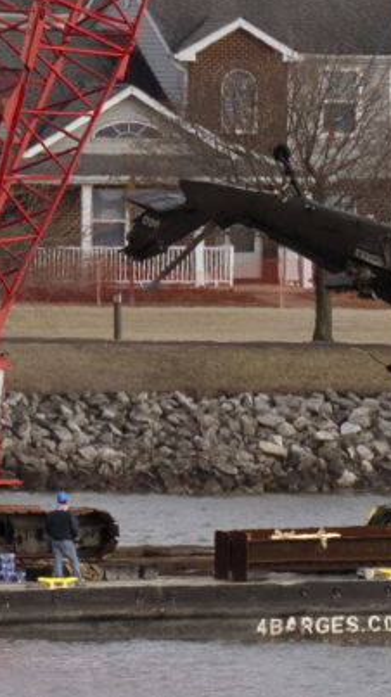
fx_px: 25845
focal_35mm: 1399
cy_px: 331
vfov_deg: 1.5
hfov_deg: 0.9
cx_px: 467
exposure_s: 1/500
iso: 160
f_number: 5.6
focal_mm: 840
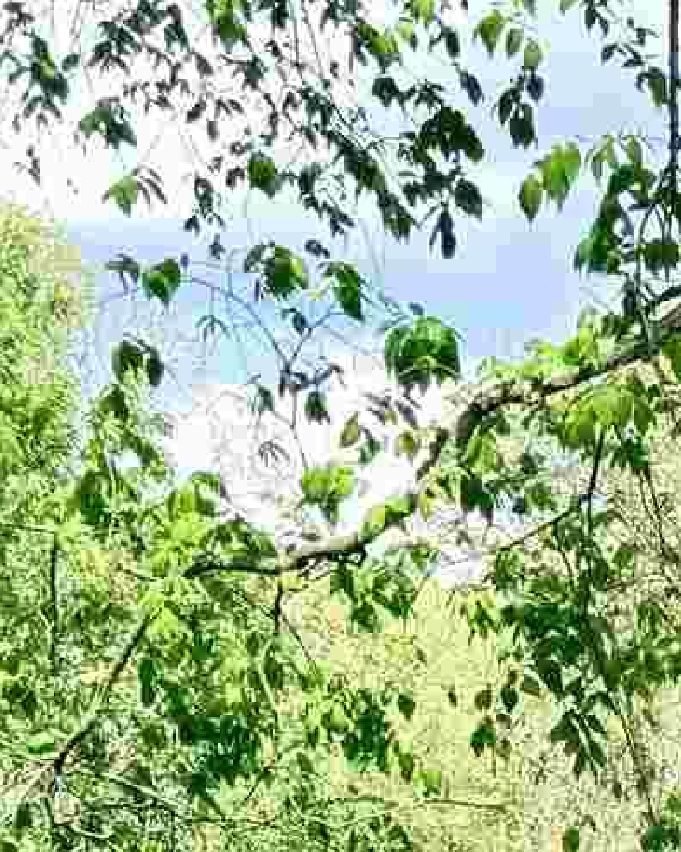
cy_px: 1822
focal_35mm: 146
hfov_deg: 9.9
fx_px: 3681
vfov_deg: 11.6
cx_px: 1270
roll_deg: +0.7
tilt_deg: -9.2
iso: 80
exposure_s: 1/1770
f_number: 1.78
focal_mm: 6.76
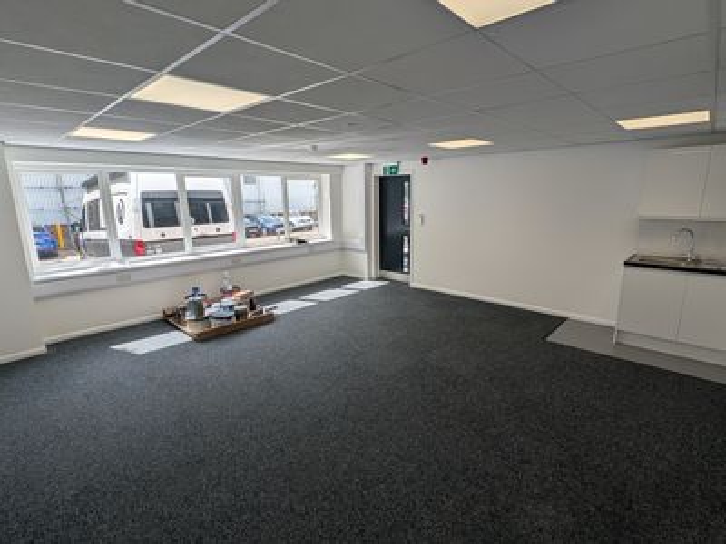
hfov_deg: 110.5
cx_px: 363
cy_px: 272
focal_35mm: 12
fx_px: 252
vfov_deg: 94.5
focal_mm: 2.23
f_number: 1.95
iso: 37
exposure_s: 1/646
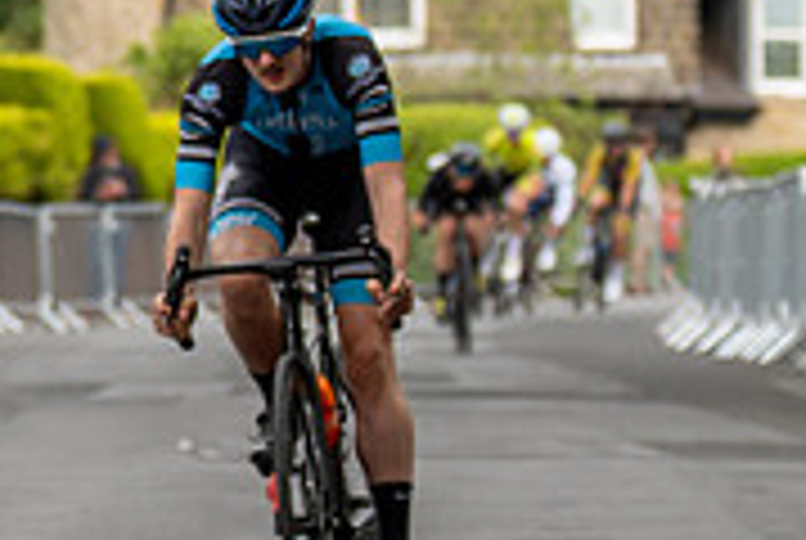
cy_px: 7
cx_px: -508
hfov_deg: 5.5
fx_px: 8230
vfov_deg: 3.8
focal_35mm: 367
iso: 400
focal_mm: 70
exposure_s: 1/800
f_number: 2.8
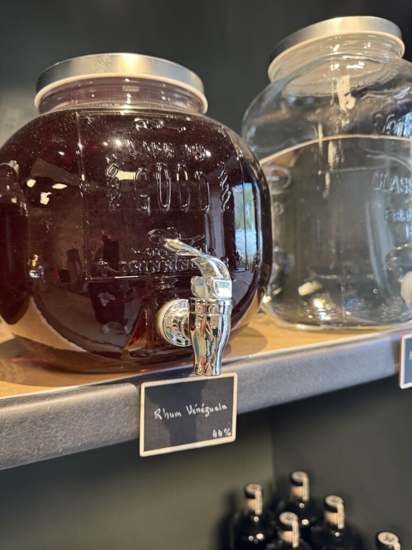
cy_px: 275
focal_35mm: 24
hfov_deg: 56.8
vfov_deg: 71.6
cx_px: 206
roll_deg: +2.0
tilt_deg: -1.4
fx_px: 381
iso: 250
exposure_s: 1/50
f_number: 1.78
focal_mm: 6.76
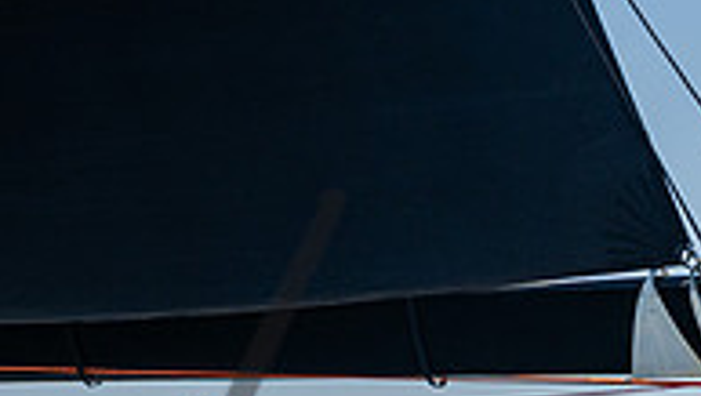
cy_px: 601
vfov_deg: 3.6
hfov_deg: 6.4
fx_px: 6252
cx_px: 381
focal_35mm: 336
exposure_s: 1/2500
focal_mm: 105
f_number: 8
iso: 500
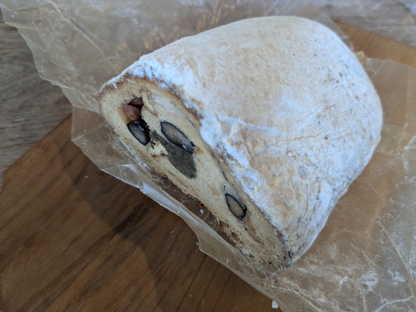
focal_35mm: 27
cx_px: 208
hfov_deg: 65.3
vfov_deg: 51.4
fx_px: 324
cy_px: 156
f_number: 1.73
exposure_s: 1/99.9
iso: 306
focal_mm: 4.38
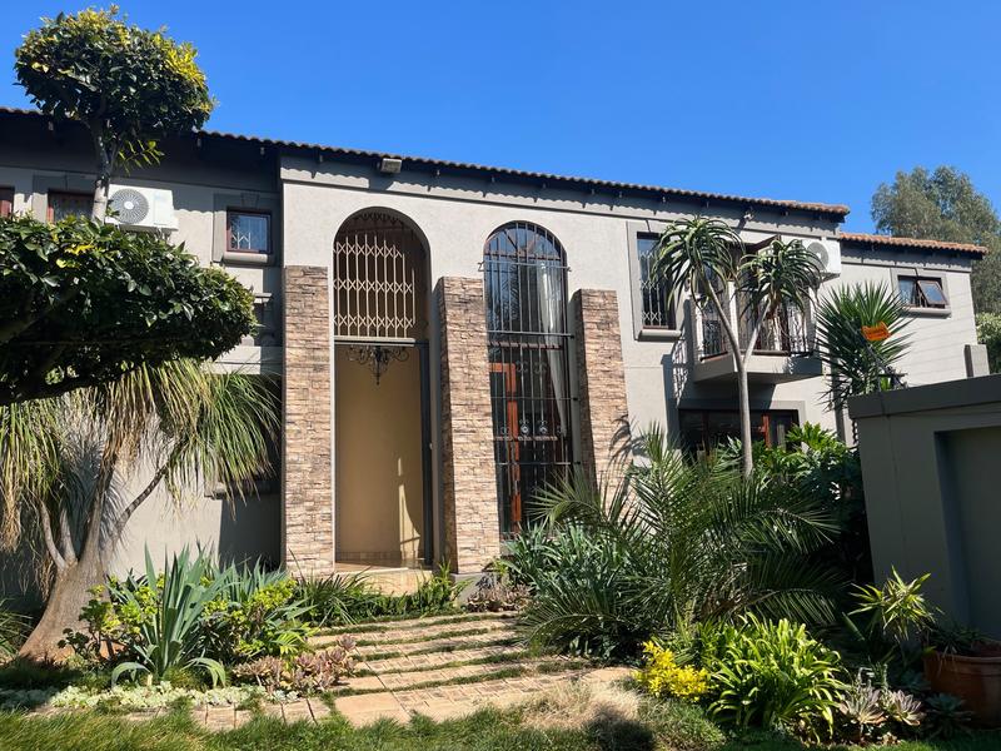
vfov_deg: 53.1
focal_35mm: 26
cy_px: 376
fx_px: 752
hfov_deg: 67.3
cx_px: 500
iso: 50
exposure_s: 1/2410
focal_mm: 5.1
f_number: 1.6
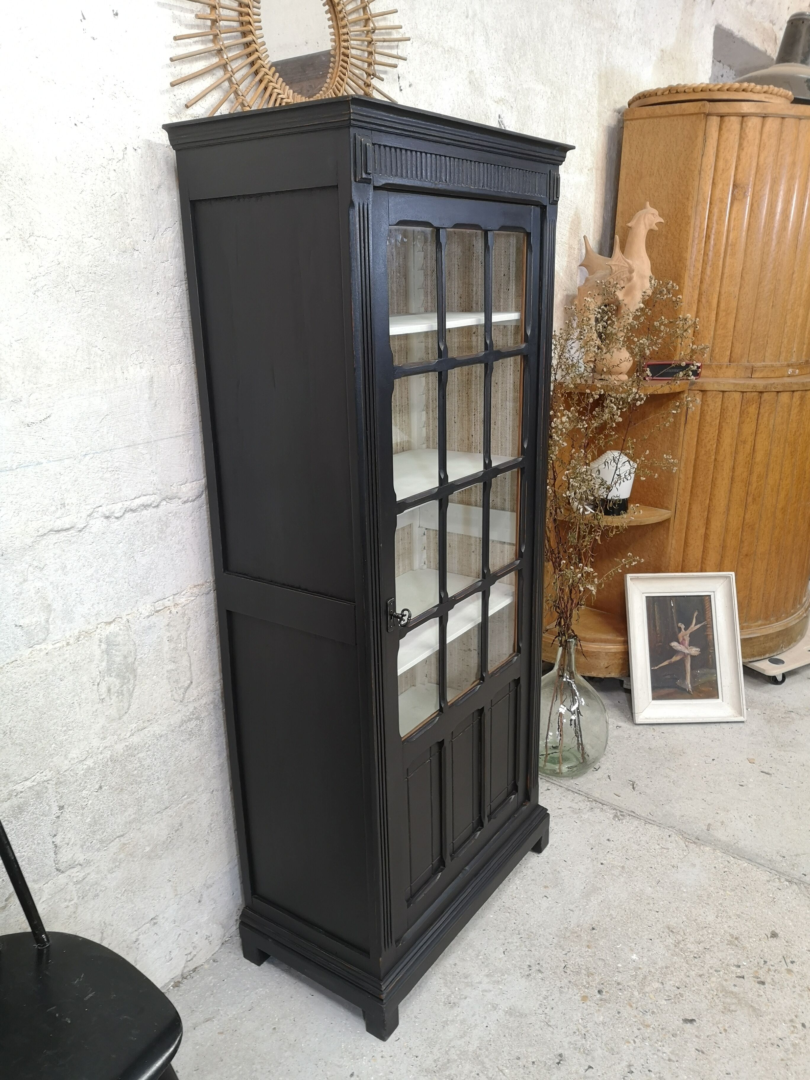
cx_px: 405
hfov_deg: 51.4
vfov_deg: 65.3
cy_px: 540
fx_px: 842
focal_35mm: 27
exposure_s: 1/33.3
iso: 200
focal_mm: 5.58
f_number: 1.8
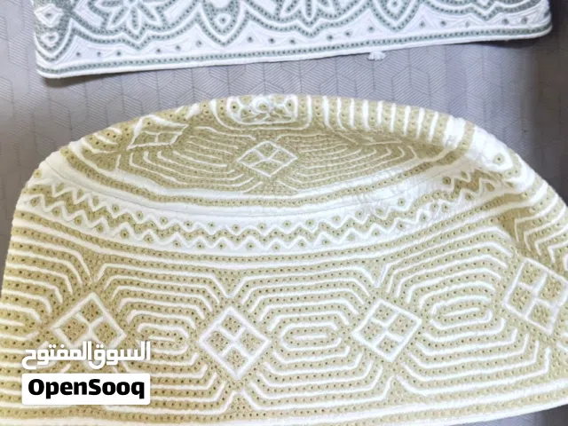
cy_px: 213
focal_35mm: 24
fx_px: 394
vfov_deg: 56.8
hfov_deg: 71.6
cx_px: 284
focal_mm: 6.76
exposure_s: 1/30
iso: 1600
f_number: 1.78
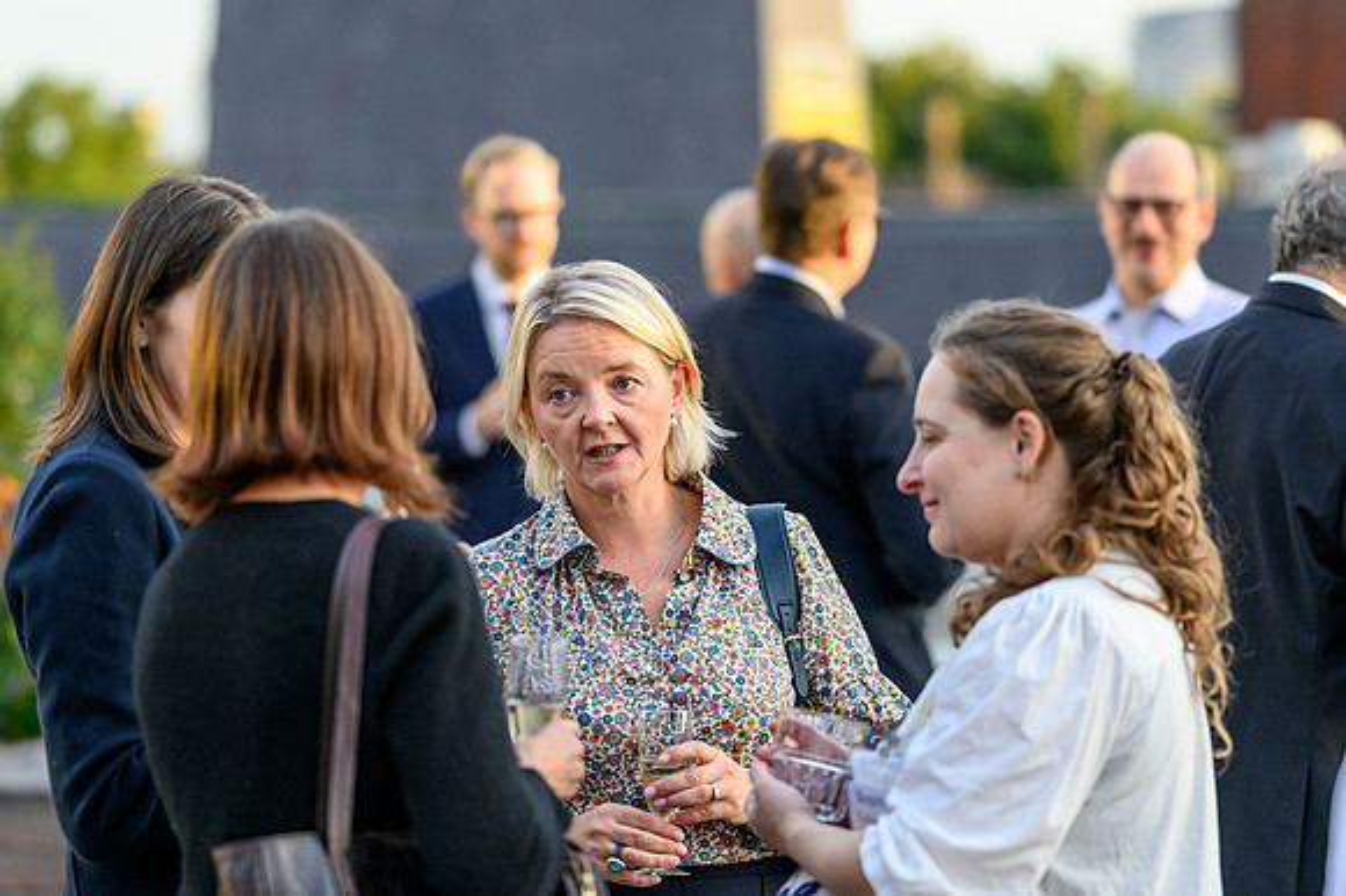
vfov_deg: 10.6
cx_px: 673
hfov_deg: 15.9
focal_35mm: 129
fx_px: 4830
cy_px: 448
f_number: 1.8
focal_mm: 85
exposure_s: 1/4000
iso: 1400
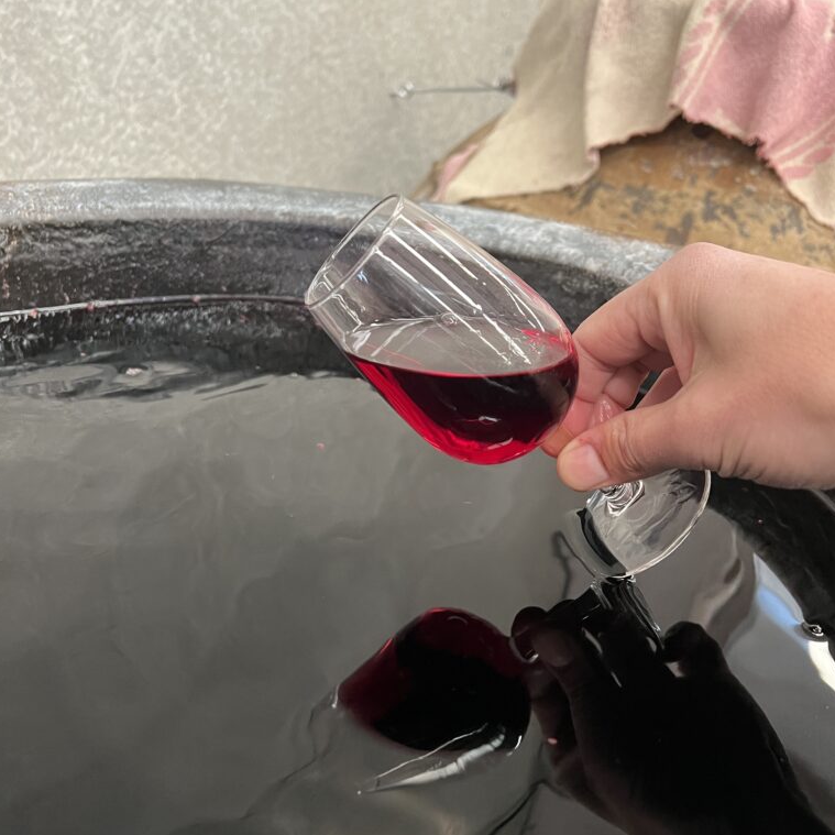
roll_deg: -4.3
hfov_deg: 52.5
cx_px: 416
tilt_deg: -28.6
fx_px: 846
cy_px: 473
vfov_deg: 52.4
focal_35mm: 31
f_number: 1.5
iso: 320
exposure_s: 1/60
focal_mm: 5.7
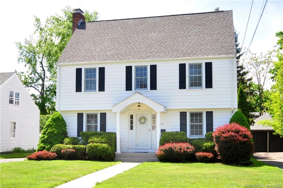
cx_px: 142
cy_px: 94
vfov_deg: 43.5
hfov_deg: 62.0
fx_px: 235
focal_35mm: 30
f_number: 8
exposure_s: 1/160
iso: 250
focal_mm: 20
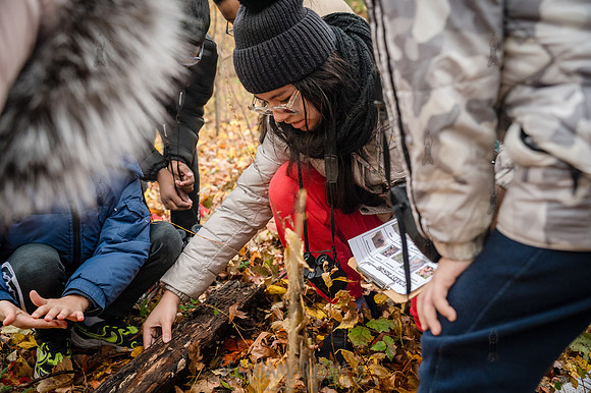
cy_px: 196
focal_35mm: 35
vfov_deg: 37.8
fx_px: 574
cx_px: 296
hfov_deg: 54.5
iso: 4000
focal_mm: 35
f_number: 4
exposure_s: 1/200
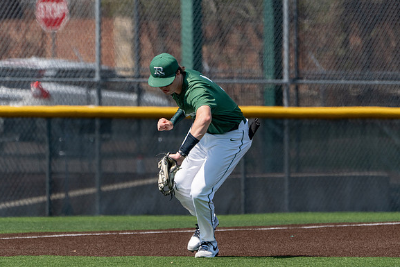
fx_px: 7924
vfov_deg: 1.9
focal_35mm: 713
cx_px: 205
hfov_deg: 2.9
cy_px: 137
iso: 640
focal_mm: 560
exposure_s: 1/2000
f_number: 8
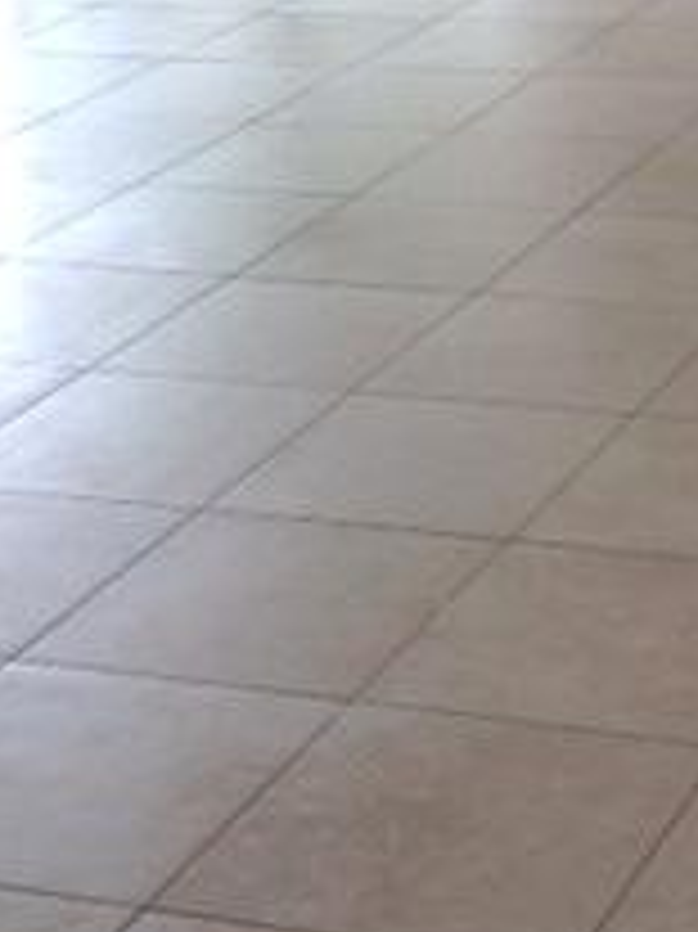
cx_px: 779
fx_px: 2745
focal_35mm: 102
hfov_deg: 14.2
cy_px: 351
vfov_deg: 19.2
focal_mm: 4.12
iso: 64
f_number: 2.4
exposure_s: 1/120
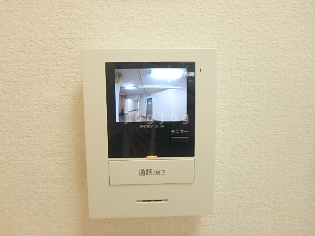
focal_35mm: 21
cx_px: 158
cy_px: 118
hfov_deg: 79.0
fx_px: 191
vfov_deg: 63.4
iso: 250
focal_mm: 3.7
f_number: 3.5
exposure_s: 1/30
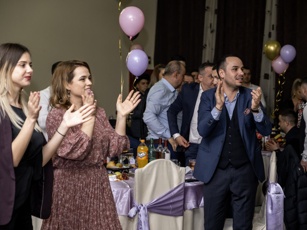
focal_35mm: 91
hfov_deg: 21.5
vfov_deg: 16.2
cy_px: 116
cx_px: 161
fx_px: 807
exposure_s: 1/160
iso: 1250
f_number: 2.8
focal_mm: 55
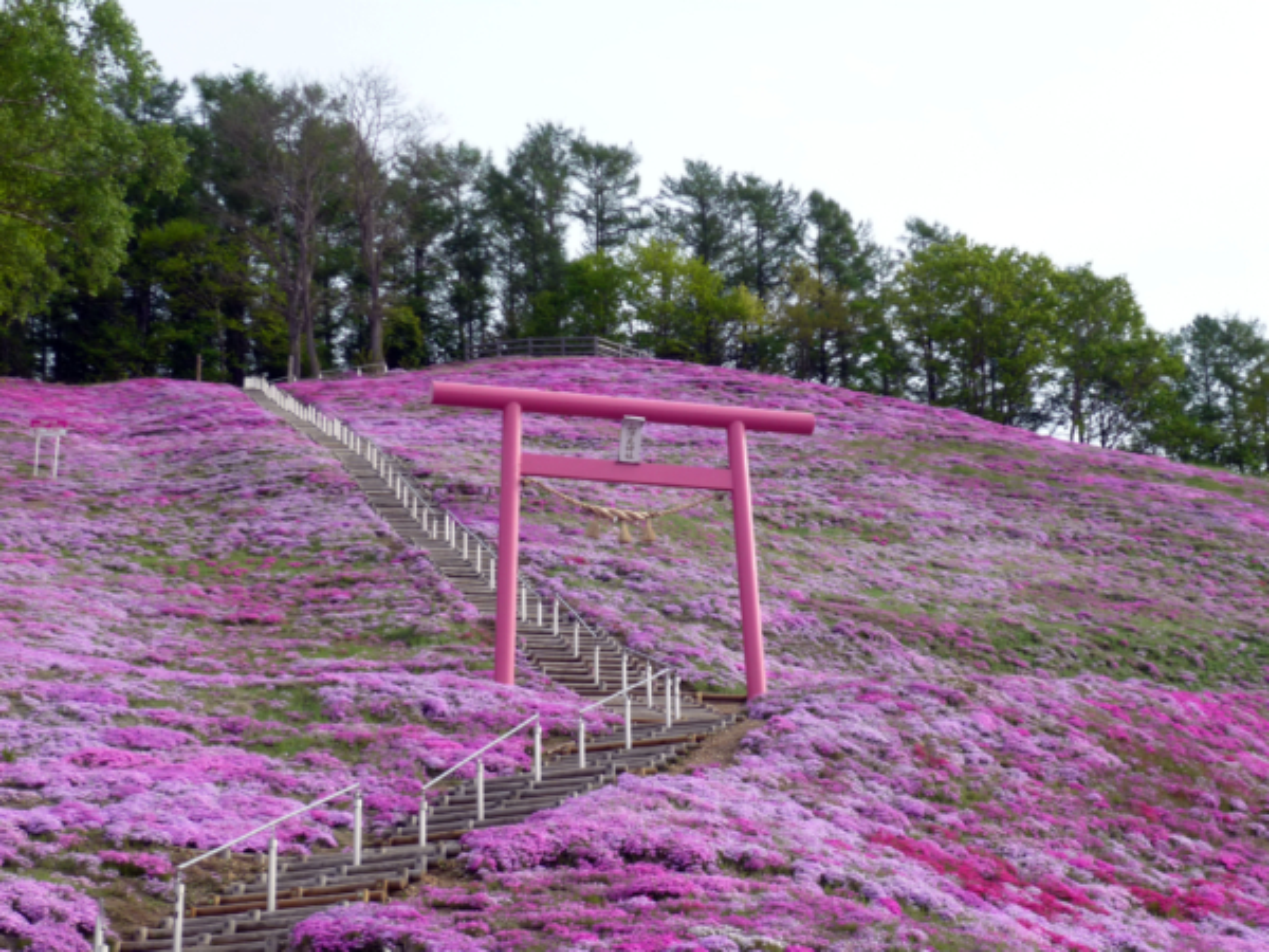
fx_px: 2749
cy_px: 476
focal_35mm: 75
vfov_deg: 19.6
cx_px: 634
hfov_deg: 26.0
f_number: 4.1
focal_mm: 12.3
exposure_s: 1/320
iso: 100
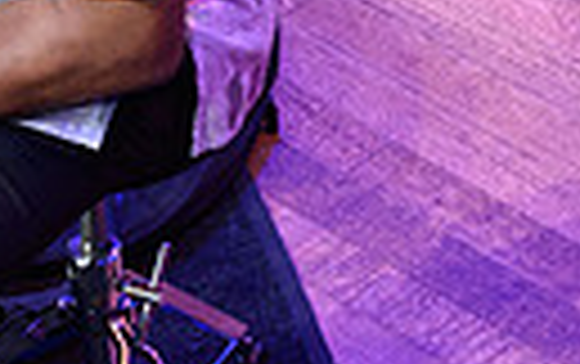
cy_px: -375
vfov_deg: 2.1
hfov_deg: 3.3
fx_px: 10130
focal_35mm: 640
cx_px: -665
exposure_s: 1/60
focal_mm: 140
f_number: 8
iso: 1600
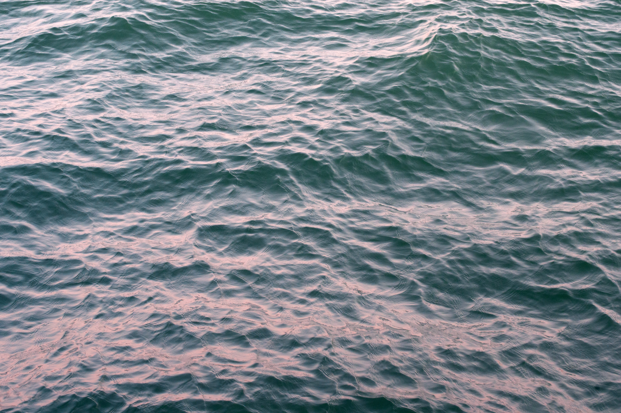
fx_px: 1293
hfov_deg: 27.0
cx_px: 310
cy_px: 206
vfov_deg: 18.1
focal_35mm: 75
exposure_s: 1/80
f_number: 16
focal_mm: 50
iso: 640
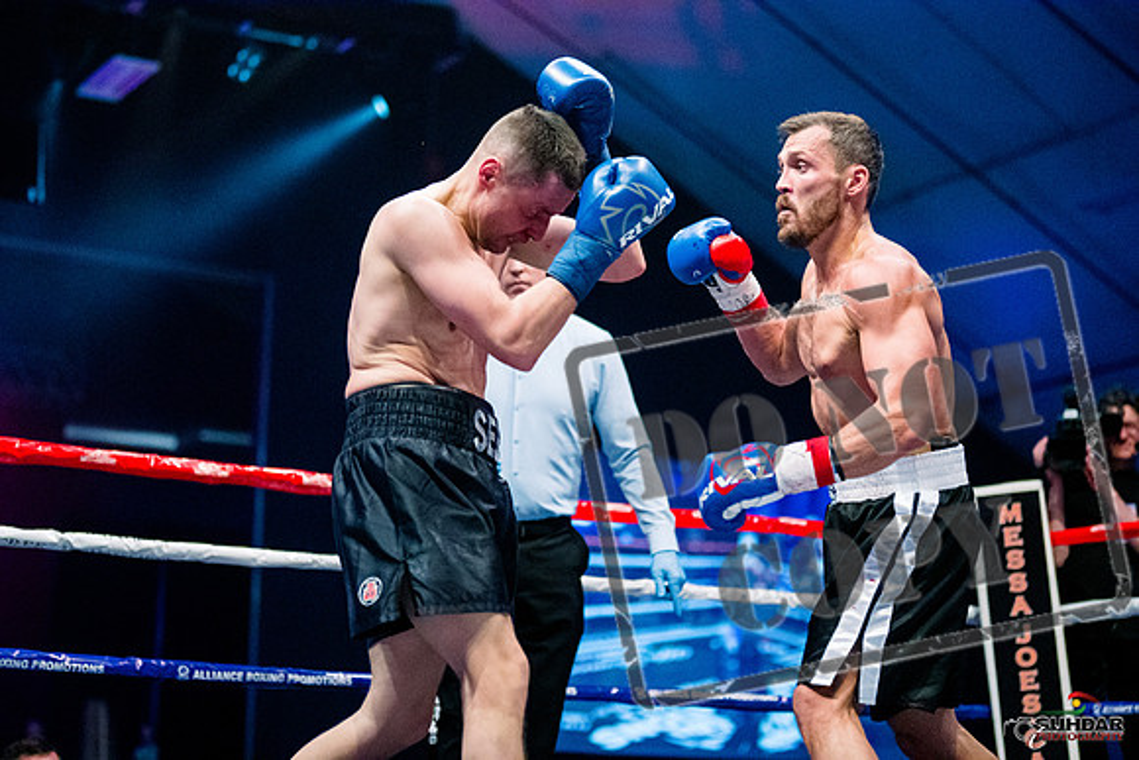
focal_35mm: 75
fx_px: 2373
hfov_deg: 27.0
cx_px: 570
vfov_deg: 18.2
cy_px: 380
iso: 6400
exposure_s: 1/1600
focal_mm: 50
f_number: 1.4
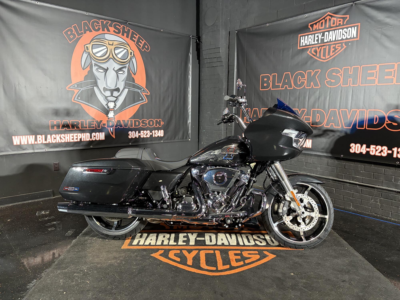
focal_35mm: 26
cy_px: 150
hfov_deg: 67.3
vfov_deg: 53.1
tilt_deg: -7.5
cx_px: 200
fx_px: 300
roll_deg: -1.7
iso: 250
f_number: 1.6
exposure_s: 1/60
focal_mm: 5.96
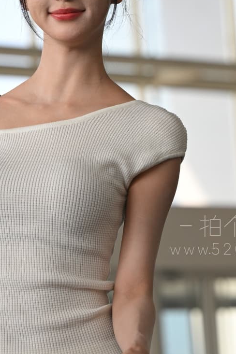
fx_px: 2224
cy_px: 212
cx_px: 64
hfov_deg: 6.1
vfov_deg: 9.1
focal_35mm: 226
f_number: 4
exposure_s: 1/640
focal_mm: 92
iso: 400
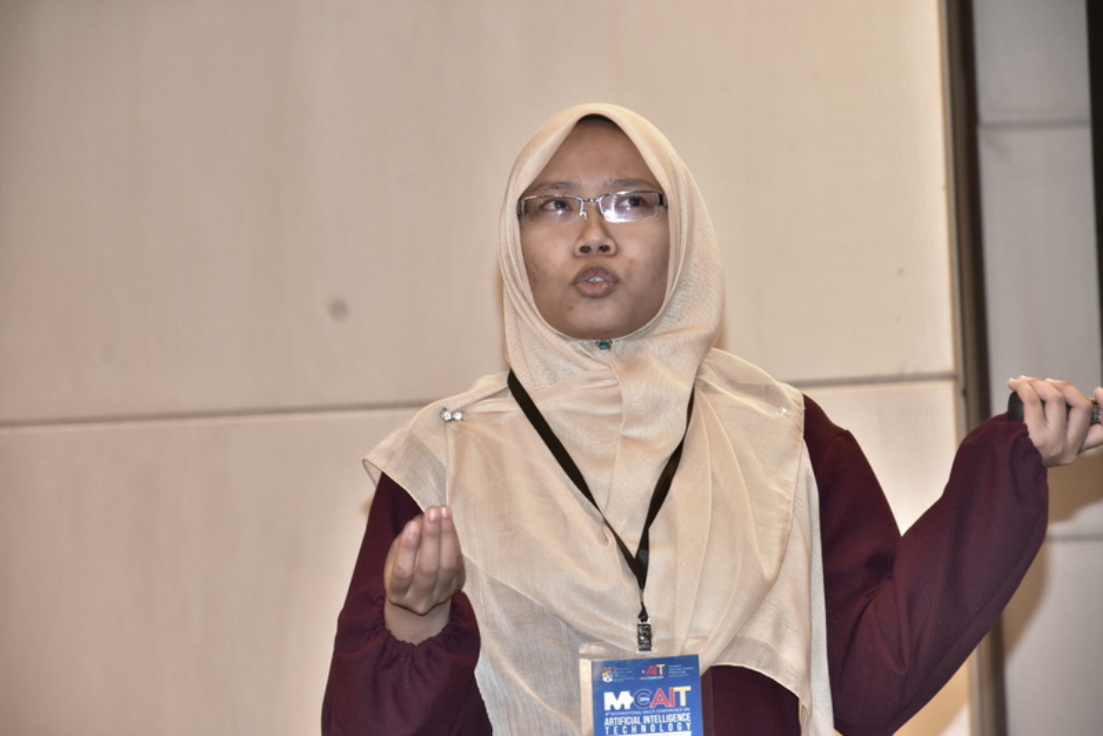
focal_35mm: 158
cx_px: 552
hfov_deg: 13.0
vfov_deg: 8.7
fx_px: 4827
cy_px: 368
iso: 1600
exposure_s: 1/40
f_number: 5.6
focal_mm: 105
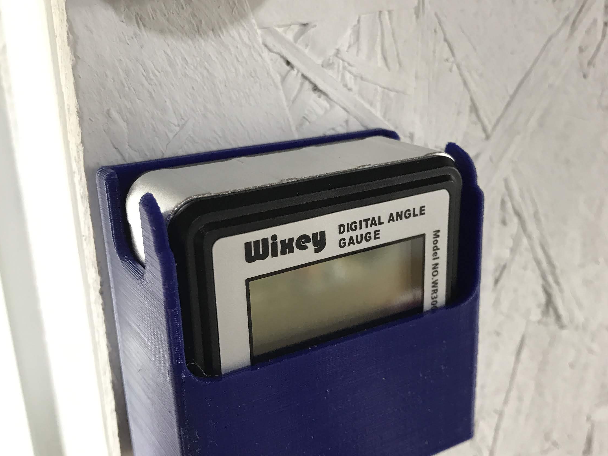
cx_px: 307
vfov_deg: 37.7
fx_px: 667
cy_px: 246
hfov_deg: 49.0
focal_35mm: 38
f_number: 1.8
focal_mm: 3.99
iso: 32
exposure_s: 1/30
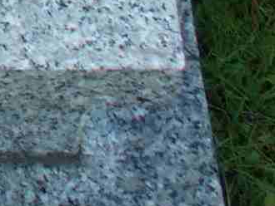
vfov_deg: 4.8
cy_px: -554
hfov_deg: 6.4
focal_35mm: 287
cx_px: -495
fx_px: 2282
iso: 80
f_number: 2.8
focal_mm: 6.1
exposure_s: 1/80
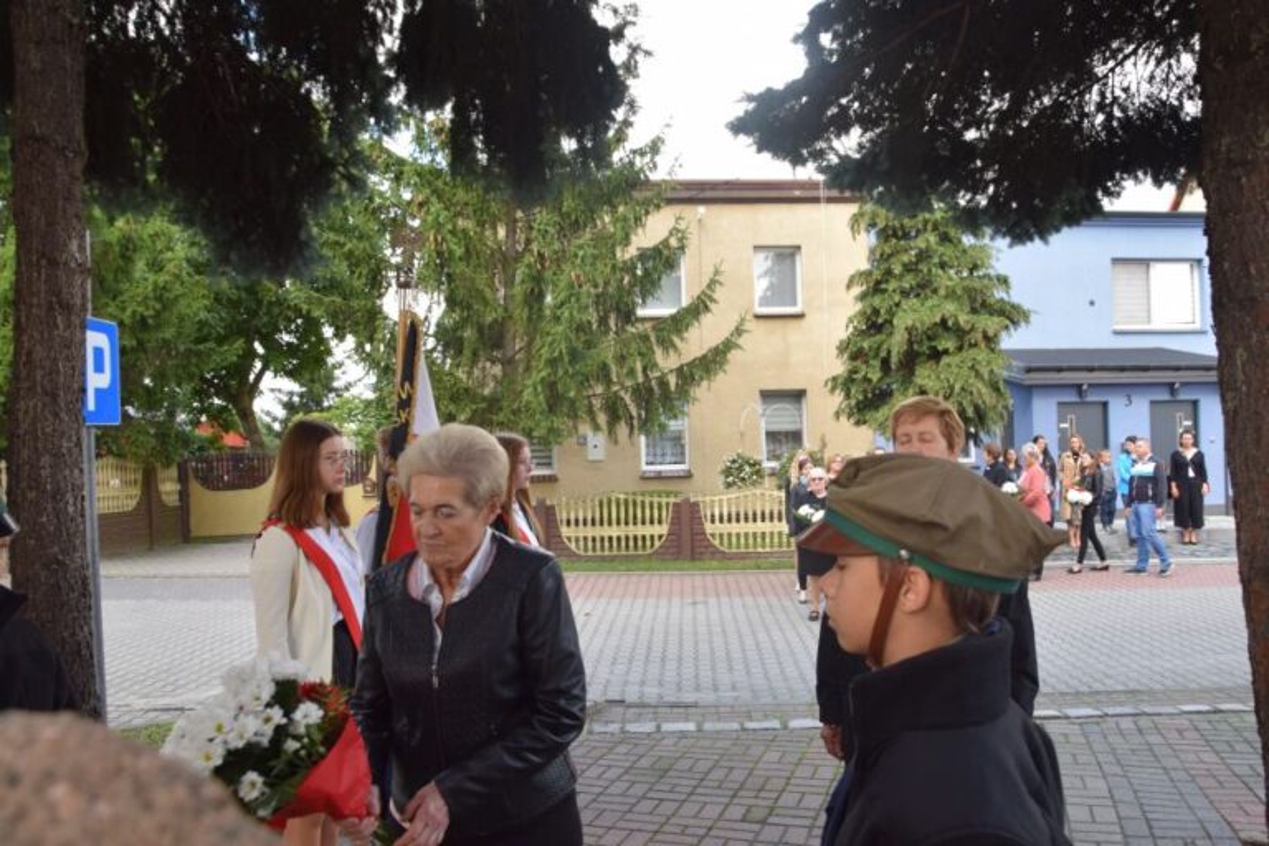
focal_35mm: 27
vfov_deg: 47.9
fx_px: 952
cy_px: 423
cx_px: 634
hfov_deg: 67.4
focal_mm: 18
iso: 400
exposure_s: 1/160
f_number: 6.3
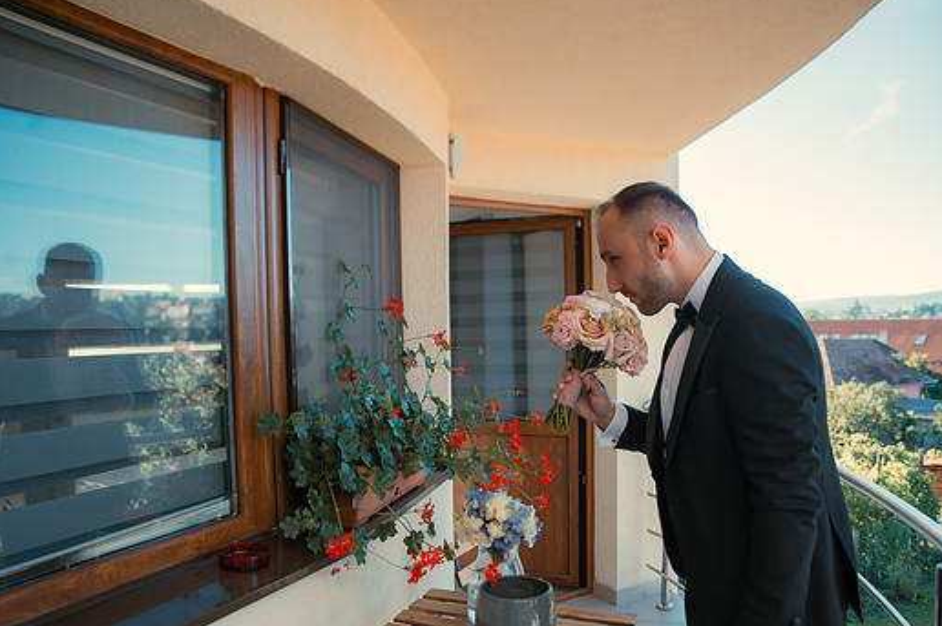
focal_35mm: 27
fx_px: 706
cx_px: 495
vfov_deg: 47.8
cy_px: 339
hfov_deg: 67.4
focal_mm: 24
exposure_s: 1/250
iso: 100
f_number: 3.2
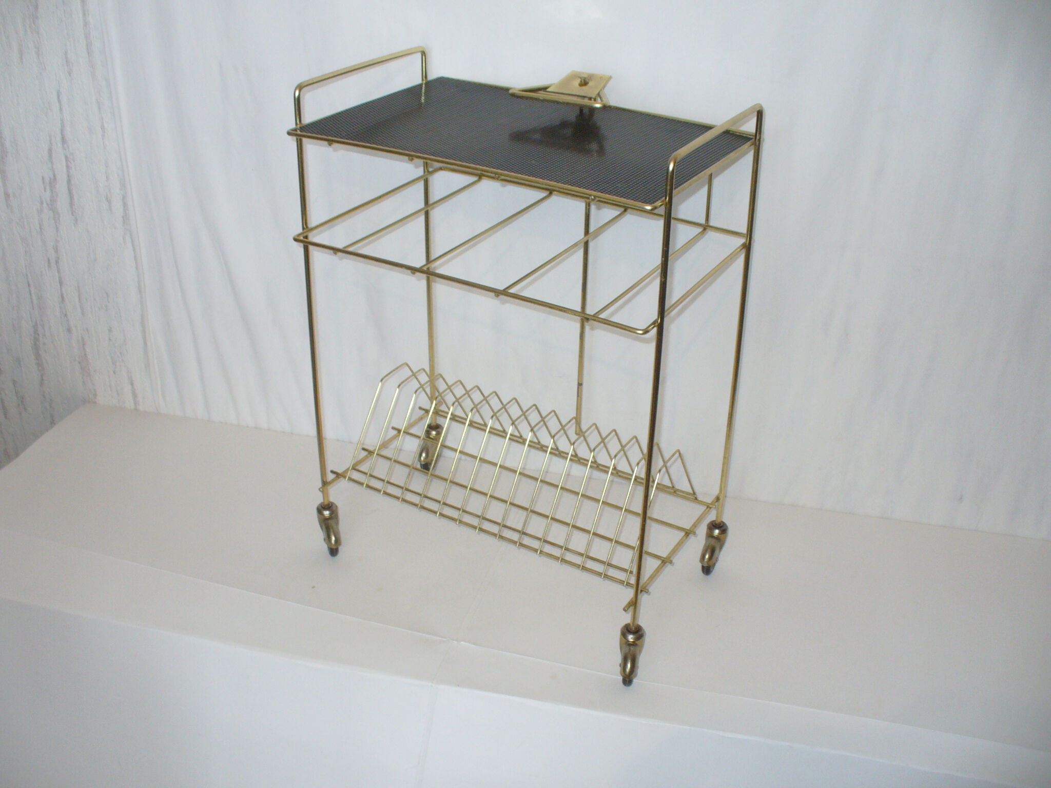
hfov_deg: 50.1
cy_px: 394
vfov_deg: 38.7
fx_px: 1123
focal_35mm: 37
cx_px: 526
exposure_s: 1/8
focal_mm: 6.1
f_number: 2.8
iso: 125
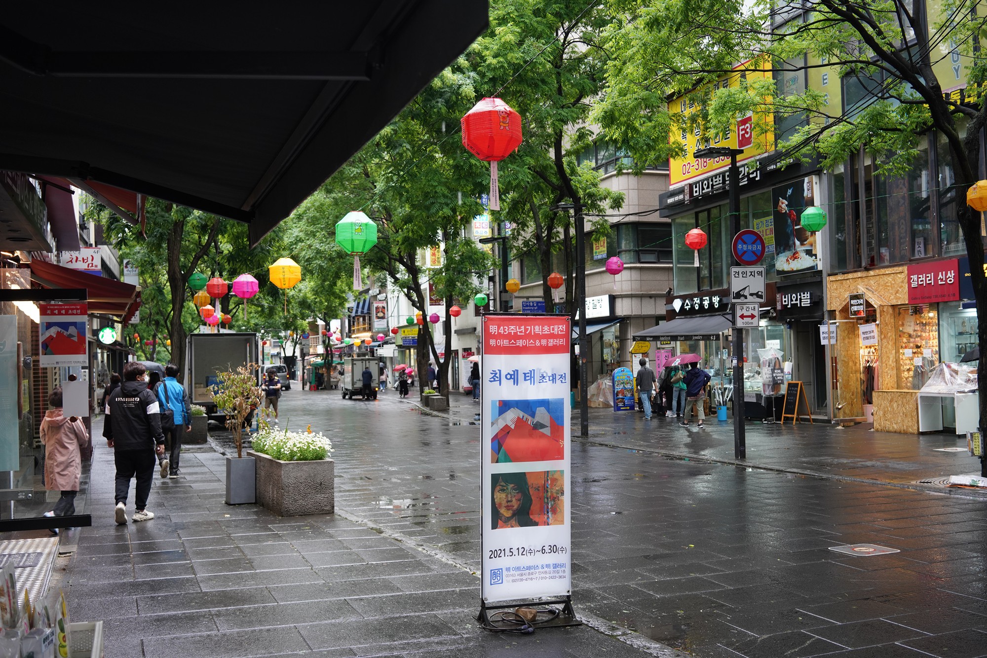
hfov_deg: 54.4
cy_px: 329
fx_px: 960
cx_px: 494
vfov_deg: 37.9
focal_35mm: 35
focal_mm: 35
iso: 640
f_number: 5
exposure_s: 1/100
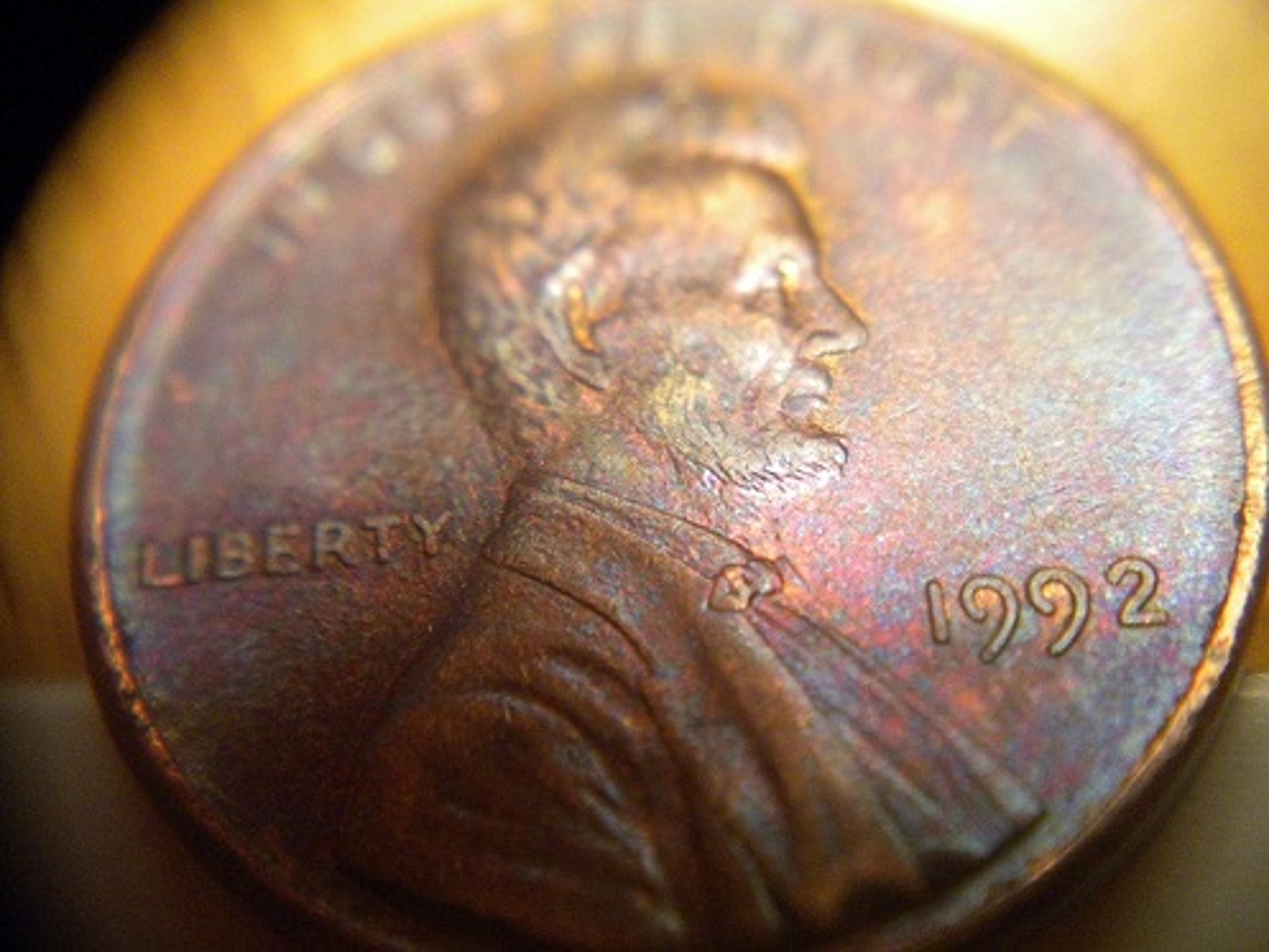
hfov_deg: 52.6
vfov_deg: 40.7
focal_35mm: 35
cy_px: 476
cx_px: 634
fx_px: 1283
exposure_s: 1/60
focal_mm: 6.3
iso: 391
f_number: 3.1
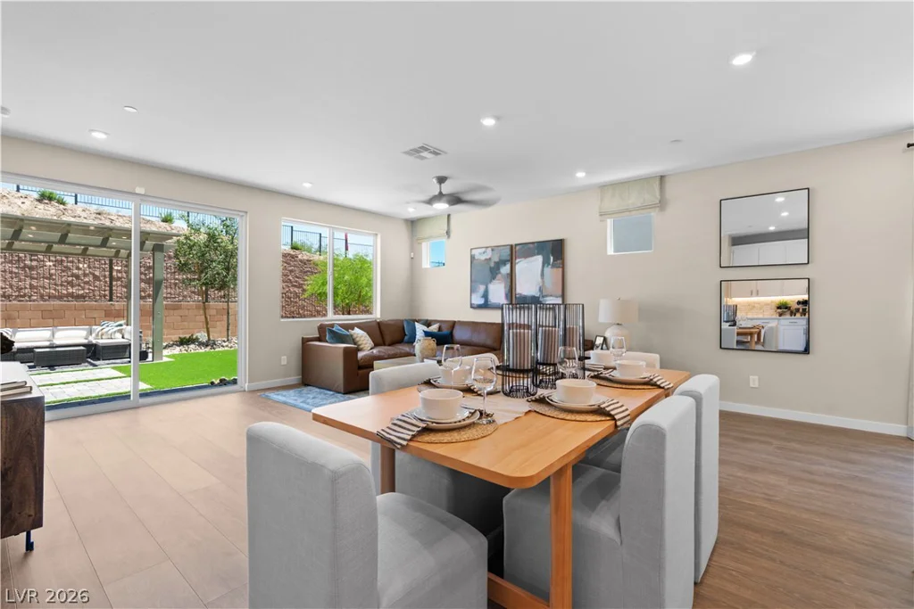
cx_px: 457
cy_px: 304
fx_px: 406
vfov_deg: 73.8
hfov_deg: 96.7
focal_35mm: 16
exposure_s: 1/8
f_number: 8
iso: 200
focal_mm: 16
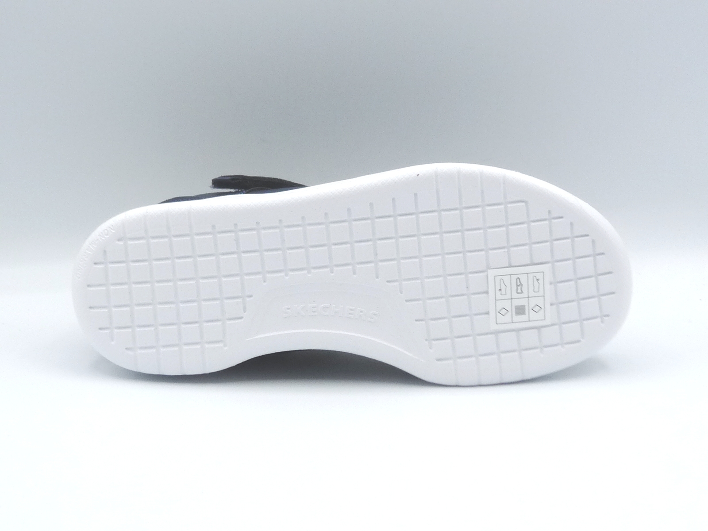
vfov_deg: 22.3
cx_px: 354
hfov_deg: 29.4
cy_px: 266
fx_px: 1350
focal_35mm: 66
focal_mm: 6.6
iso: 100
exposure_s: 1/250
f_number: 5.6
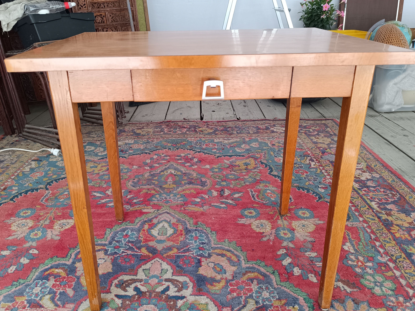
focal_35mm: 28
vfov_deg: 49.7
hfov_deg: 63.4
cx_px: 195
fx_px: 336
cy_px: 163
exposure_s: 1/100
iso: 312
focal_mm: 6.14
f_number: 1.65
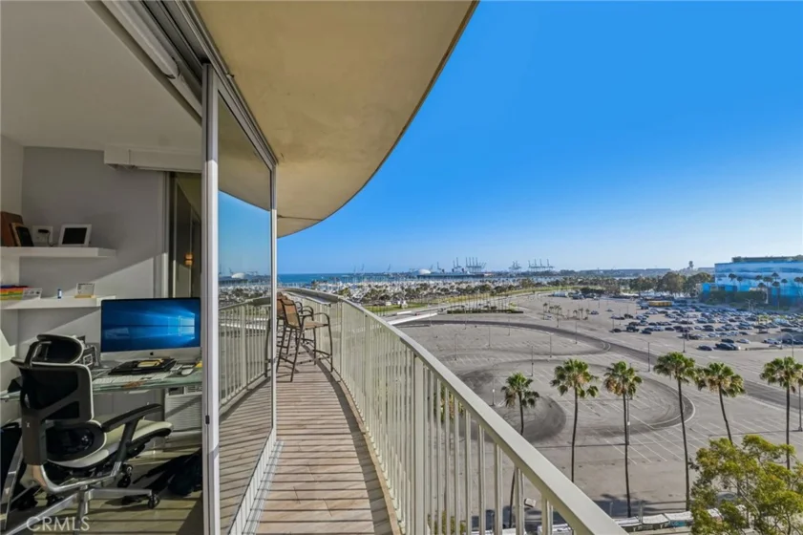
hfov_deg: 104.3
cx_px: 402
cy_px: 268
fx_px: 312
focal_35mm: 14
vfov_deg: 81.2
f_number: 22
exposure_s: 1/60
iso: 250
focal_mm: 14
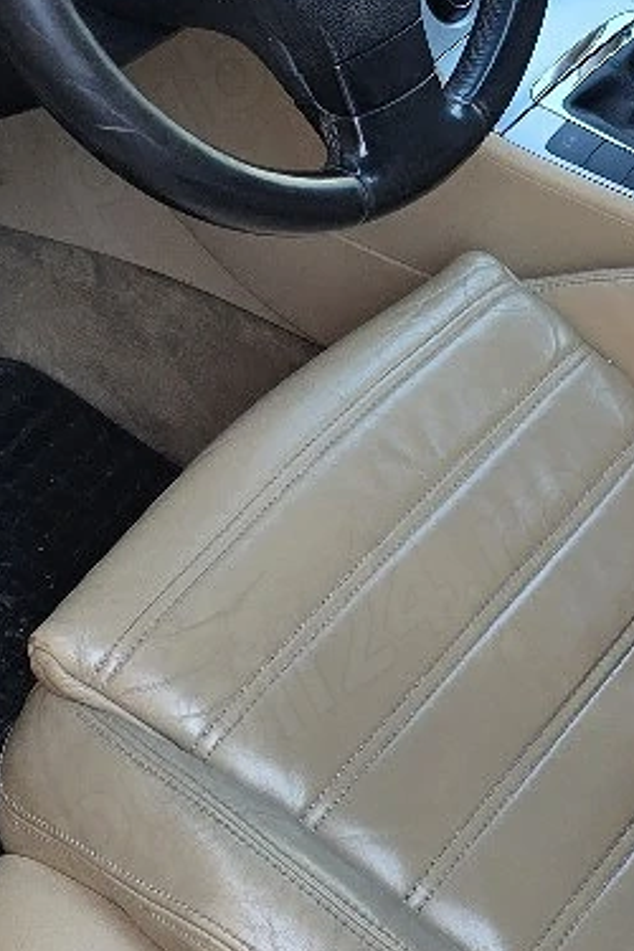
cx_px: 489
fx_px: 2245
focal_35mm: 85
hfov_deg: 16.0
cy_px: 110
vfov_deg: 23.3
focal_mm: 6.3
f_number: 1.7
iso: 40
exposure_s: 1/182
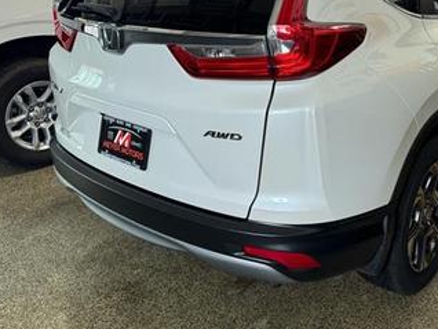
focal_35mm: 38
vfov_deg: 37.1
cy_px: 92
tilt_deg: -14.0
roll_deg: +1.3
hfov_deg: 48.5
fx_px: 481
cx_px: 271
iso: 125
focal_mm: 6.76
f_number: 1.78
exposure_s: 1/120
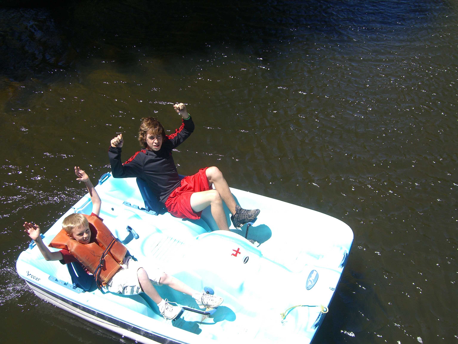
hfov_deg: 49.0
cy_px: 172
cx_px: 229
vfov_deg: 37.7
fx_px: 503
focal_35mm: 38
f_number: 4
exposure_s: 1/400
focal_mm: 7.9
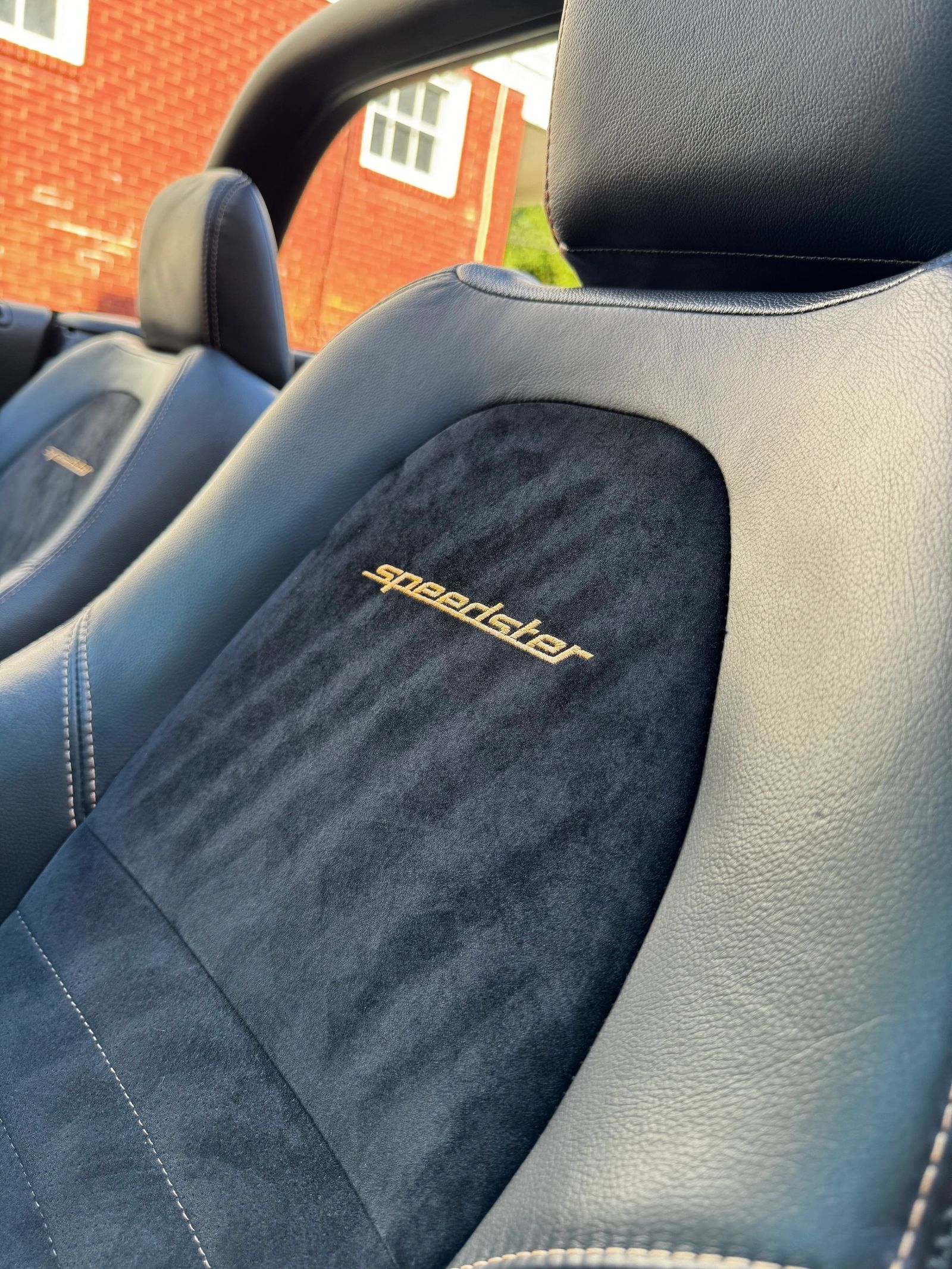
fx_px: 880
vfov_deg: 71.6
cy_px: 634
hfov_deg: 56.8
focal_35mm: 24
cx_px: 476
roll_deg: -9.4
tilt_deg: -13.6
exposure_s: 1/123
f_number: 1.78
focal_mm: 6.76
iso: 50
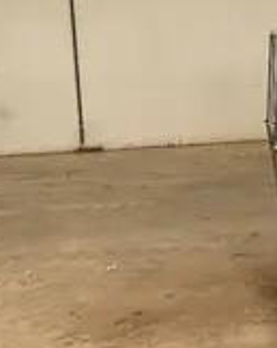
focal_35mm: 84
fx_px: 863
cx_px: 485
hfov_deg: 15.8
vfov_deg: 22.8
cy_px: 142
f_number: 1.8
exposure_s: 1/81
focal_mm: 3
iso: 64
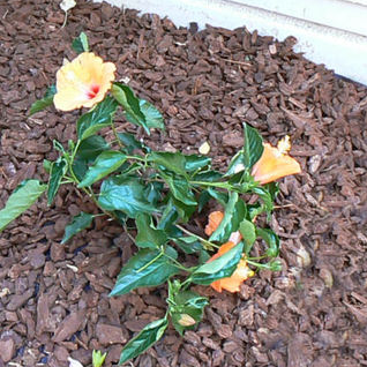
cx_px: 143
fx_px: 528
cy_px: 189
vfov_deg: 38.3
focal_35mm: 44
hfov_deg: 38.2
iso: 800
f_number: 4
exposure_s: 1/125
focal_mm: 6
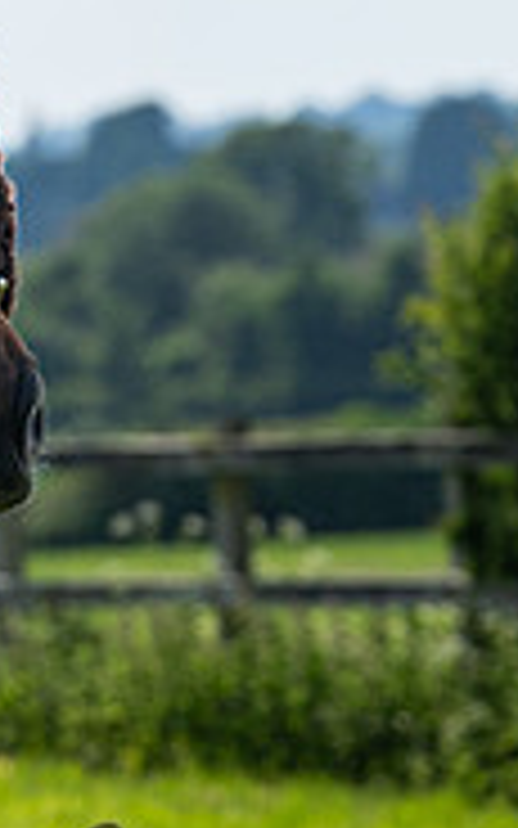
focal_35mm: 644
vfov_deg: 3.3
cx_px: -134
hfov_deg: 2.0
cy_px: 184
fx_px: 14546
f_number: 5
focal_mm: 125
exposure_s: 1/1250
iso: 200
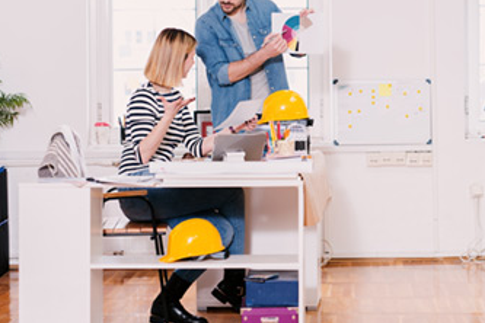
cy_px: 153
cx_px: 361
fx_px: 1010
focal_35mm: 75
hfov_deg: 26.7
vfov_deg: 18.2
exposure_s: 1/125
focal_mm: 50
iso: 500
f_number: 2.5
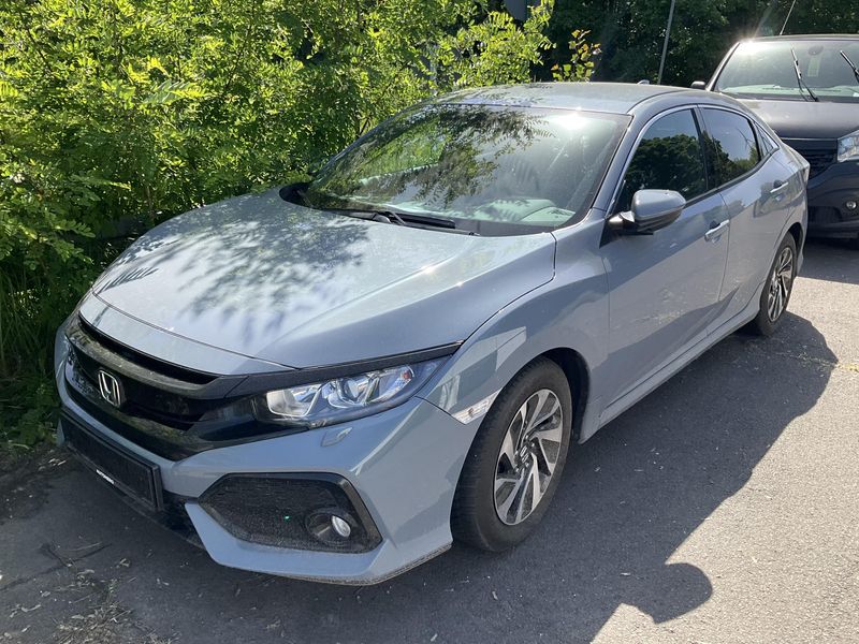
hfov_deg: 61.7
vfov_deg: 48.2
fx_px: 720
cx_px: 430
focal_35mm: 29
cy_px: 322
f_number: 1.8
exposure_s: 1/683
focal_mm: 3
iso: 25
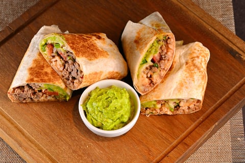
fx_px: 714
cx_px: 122
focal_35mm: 105
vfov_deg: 13.0
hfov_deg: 19.5
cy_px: 82
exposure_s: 1/160
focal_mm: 105
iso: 4000
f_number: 14
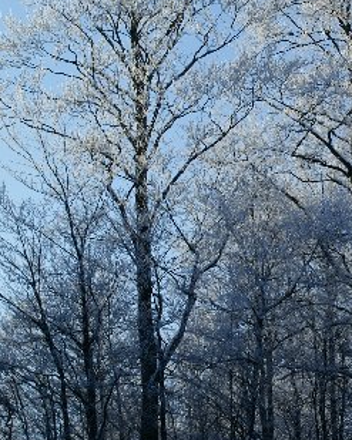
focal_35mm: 164
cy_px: 199
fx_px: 2140
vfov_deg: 11.8
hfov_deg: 9.3
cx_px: 445
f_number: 9
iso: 100
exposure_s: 1/250
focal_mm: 45
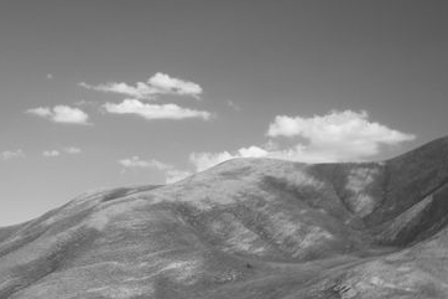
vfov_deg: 24.1
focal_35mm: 53
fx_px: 659
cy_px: 313
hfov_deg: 36.7
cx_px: 115
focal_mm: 16
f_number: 2.8
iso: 320
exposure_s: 1/100
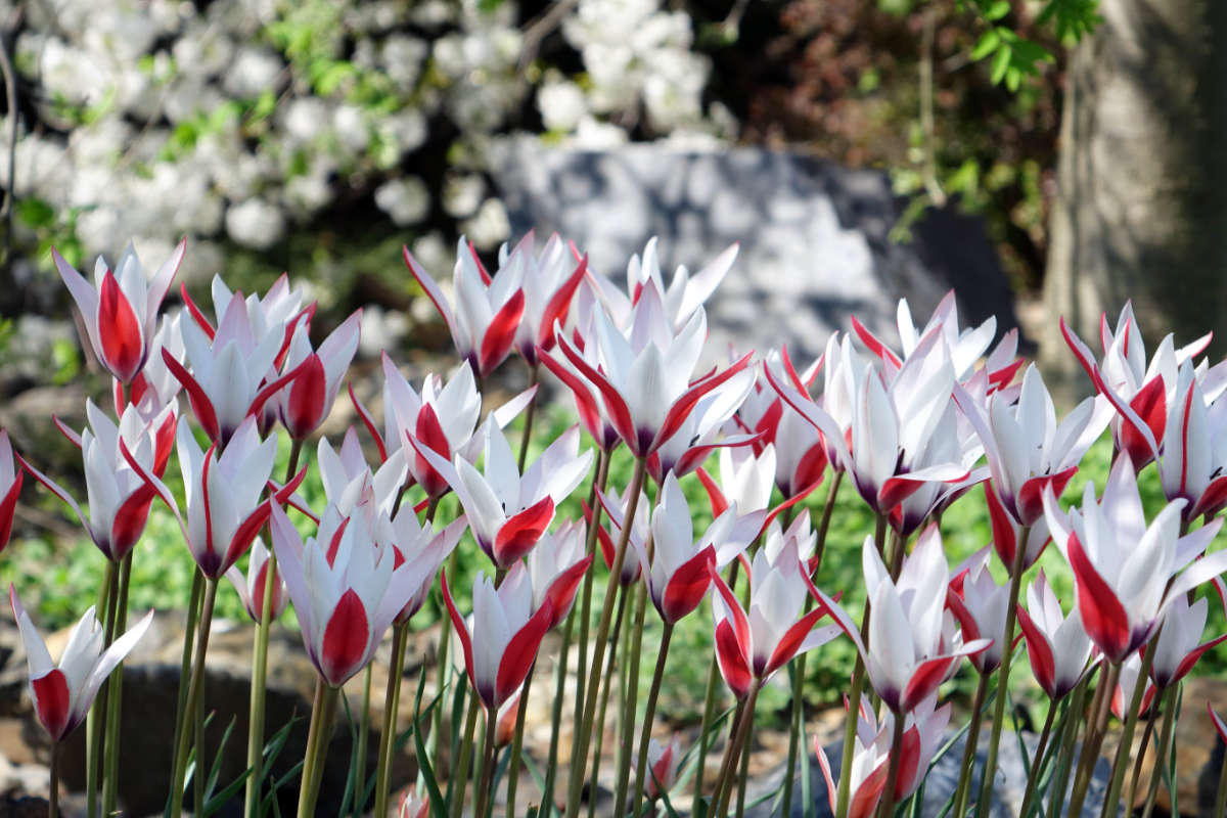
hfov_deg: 14.3
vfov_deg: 9.6
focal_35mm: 143
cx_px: 614
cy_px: 409
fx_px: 4874
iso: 200
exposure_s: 1/400
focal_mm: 52.5
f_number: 5.6
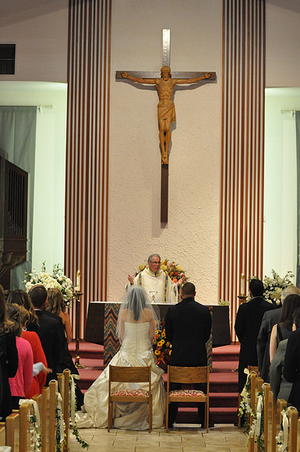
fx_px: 1316
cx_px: 150
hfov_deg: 13.0
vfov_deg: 19.5
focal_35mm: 105
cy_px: 226
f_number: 2.8
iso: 2500
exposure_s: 1/60
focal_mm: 70
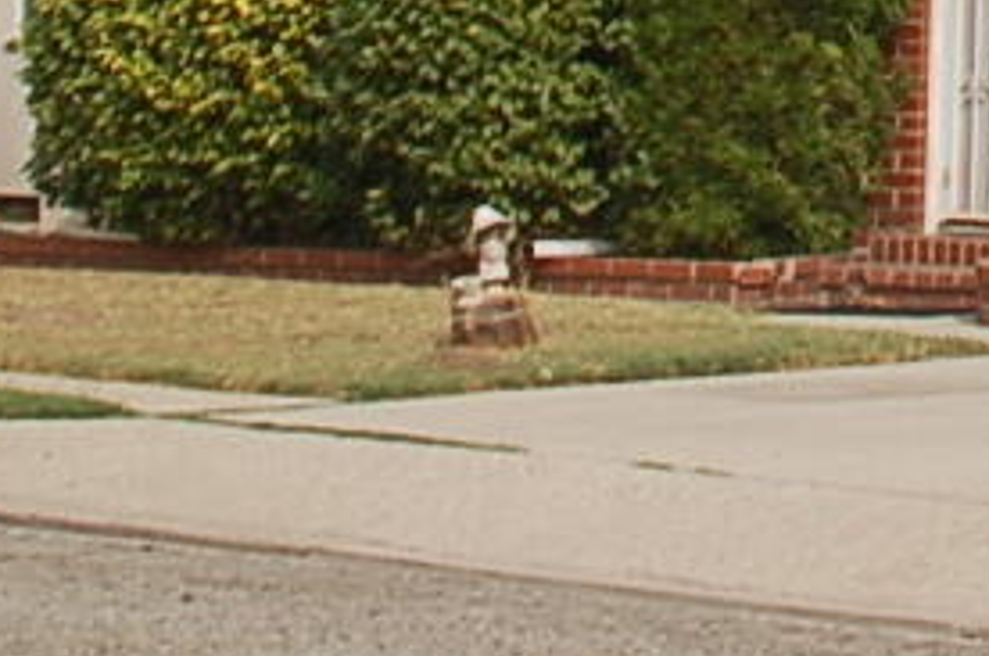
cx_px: 1956
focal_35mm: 229
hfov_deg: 8.5
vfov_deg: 5.7
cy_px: -971
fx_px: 6280
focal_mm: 28
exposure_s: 1/400
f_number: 10
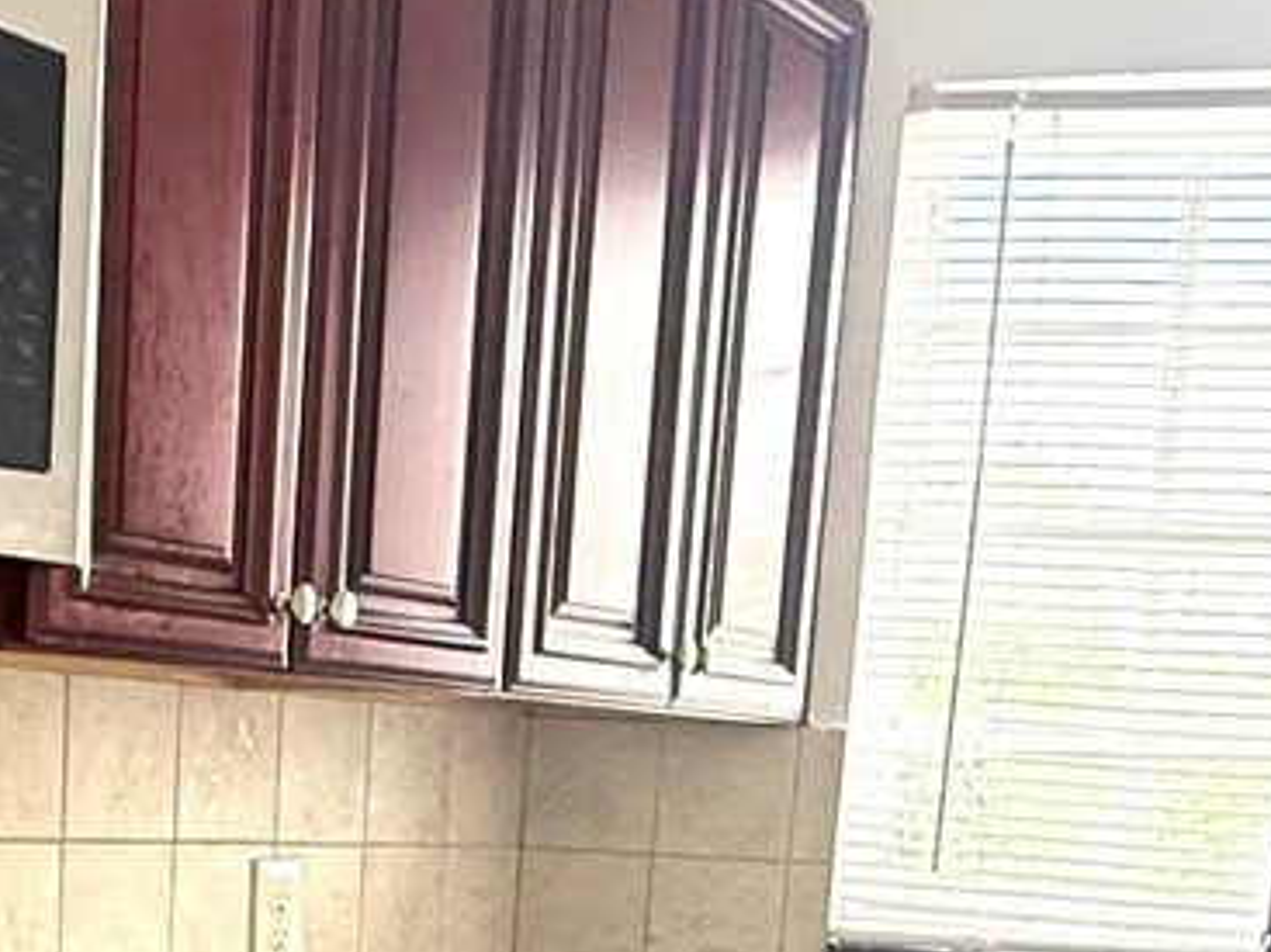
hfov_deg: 31.0
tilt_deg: -9.2
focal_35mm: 61
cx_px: 267
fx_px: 2239
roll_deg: -2.8
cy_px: 1146
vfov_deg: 22.2
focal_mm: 2.22
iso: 320
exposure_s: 1/99
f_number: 2.2
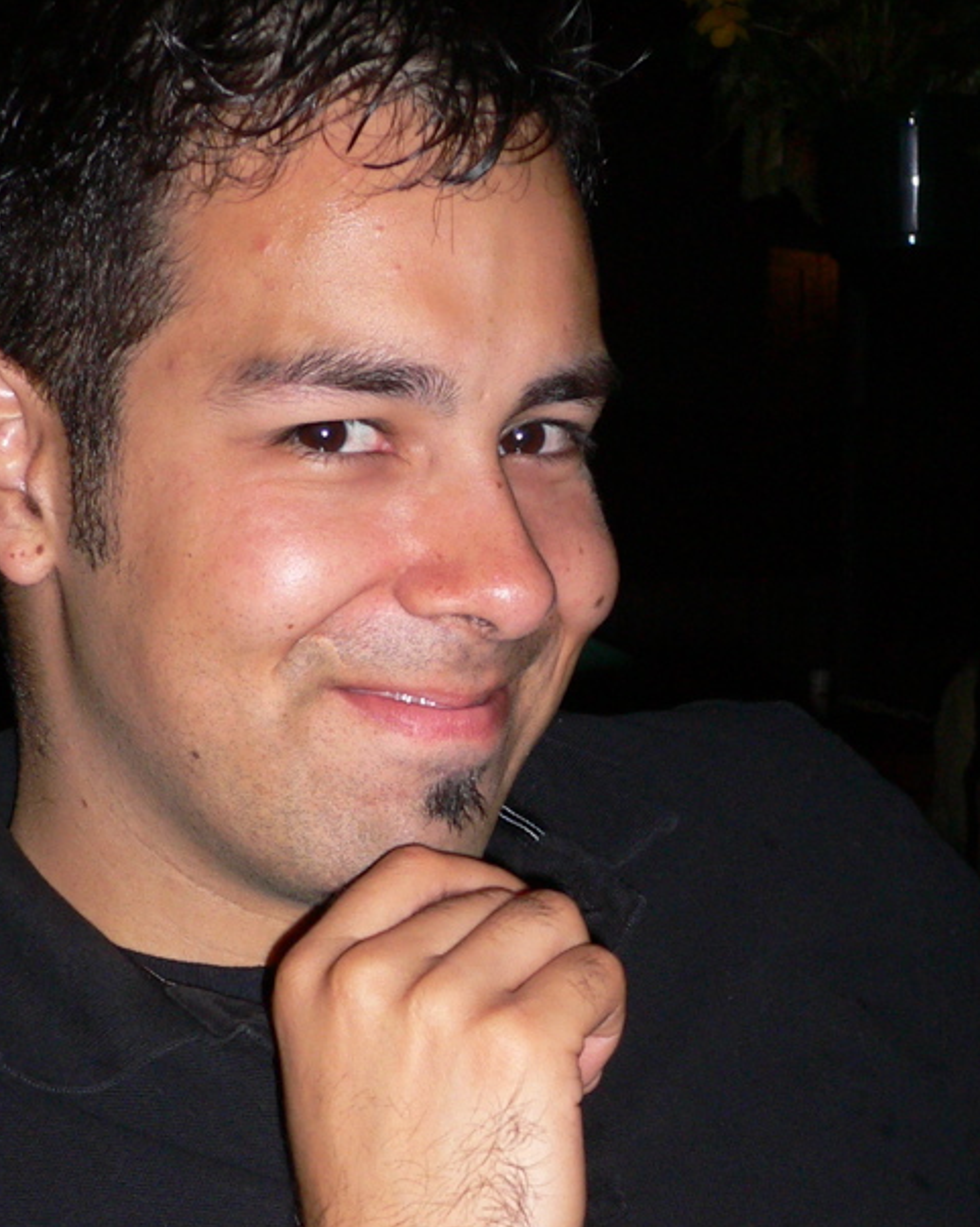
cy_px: 1070
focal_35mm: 85
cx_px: 449
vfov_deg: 22.0
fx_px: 3083
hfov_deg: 18.1
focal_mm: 6.8
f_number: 3.1
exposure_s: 1/60
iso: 100
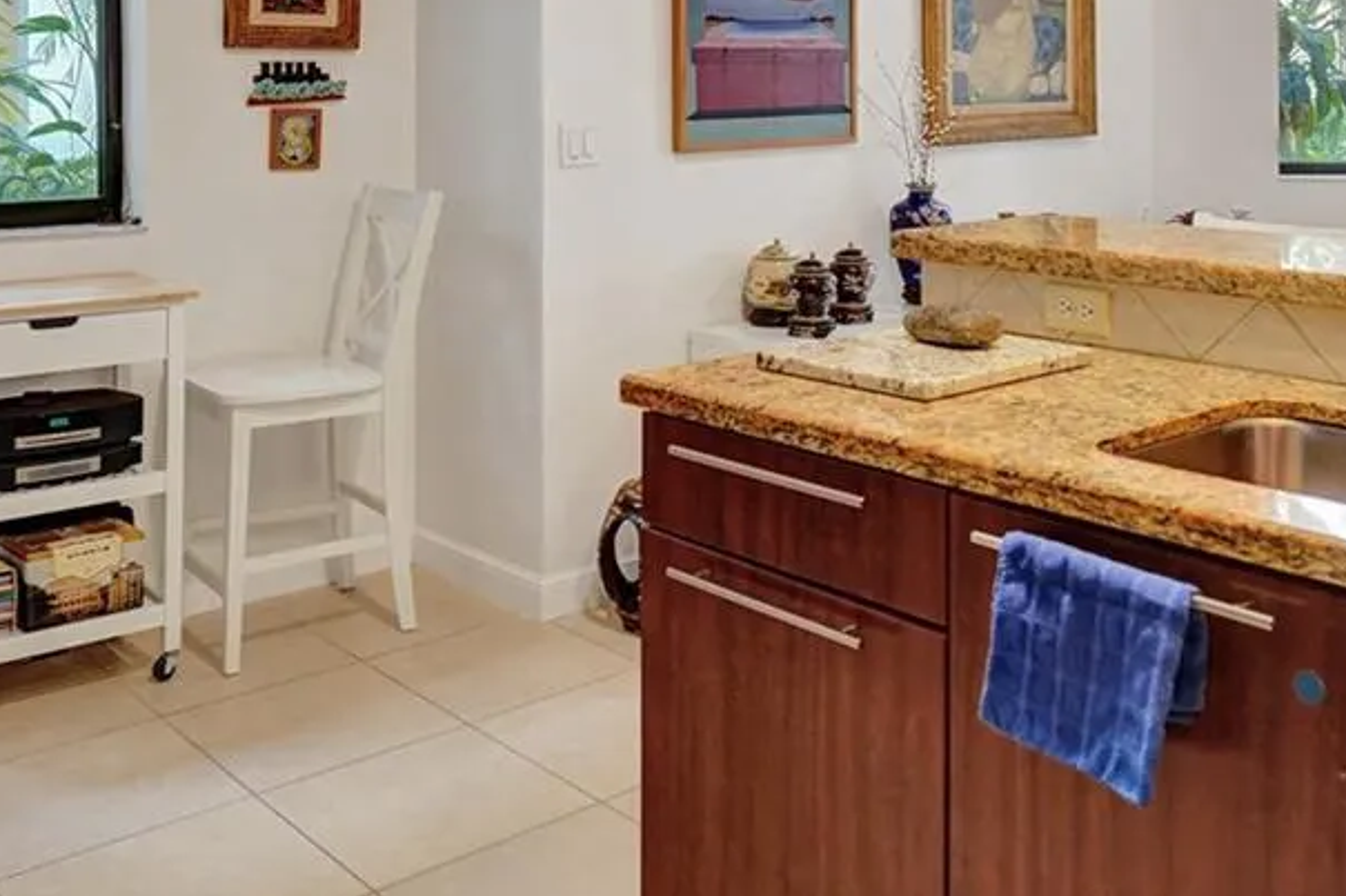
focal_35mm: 37
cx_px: 774
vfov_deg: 34.3
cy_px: 126
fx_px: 1383
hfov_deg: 51.7
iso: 1250
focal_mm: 14
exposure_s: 1/160
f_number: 2.8
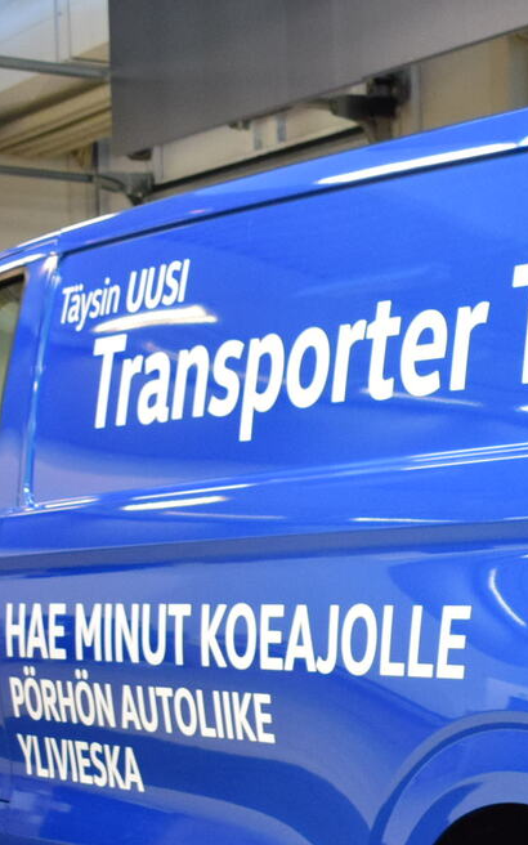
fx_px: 2233
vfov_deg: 21.2
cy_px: 648
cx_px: 740
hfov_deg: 12.9
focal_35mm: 97
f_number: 4.5
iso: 1600
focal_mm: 26
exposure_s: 1/80
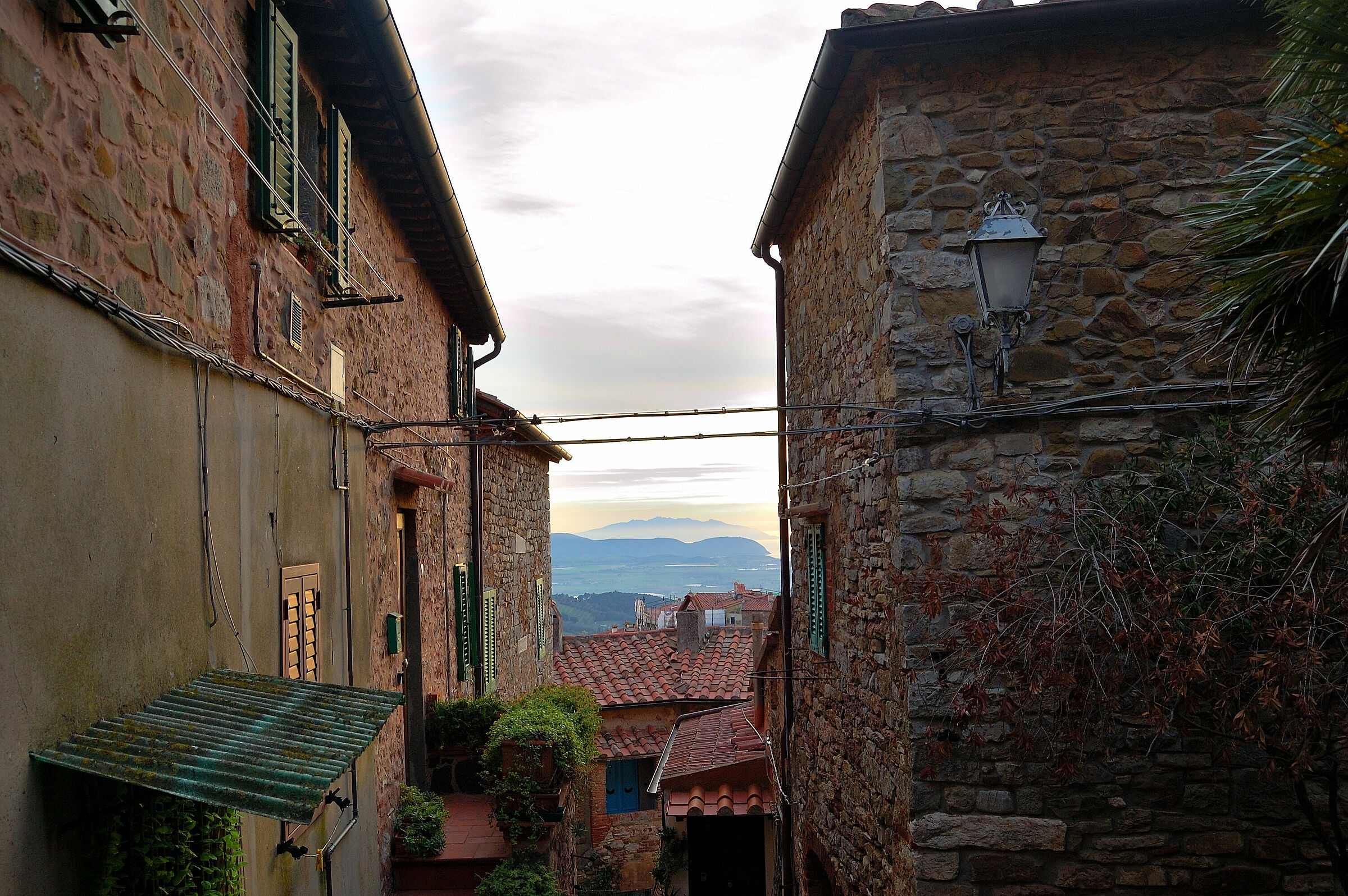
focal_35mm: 33
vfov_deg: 39.9
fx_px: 1235
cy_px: 448
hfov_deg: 57.3
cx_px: 674
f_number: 5.6
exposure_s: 1/125
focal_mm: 22
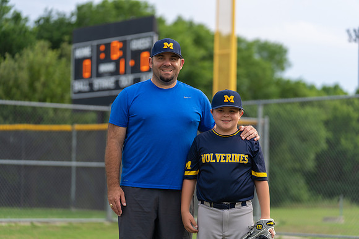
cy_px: 120
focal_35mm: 113
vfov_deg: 12.1
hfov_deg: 18.1
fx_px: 1127
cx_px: 180
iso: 200
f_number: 2.8
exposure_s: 1/320
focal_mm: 113
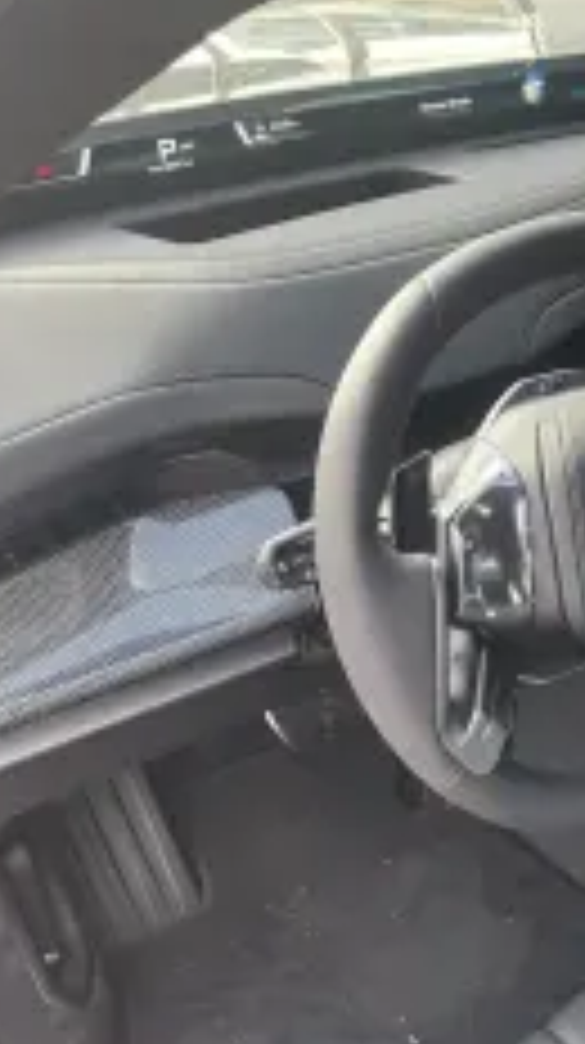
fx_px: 1217
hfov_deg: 23.7
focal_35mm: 44
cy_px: 486
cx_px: 770
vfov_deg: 46.4
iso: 64
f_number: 1.6
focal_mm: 5.1
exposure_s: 1/122
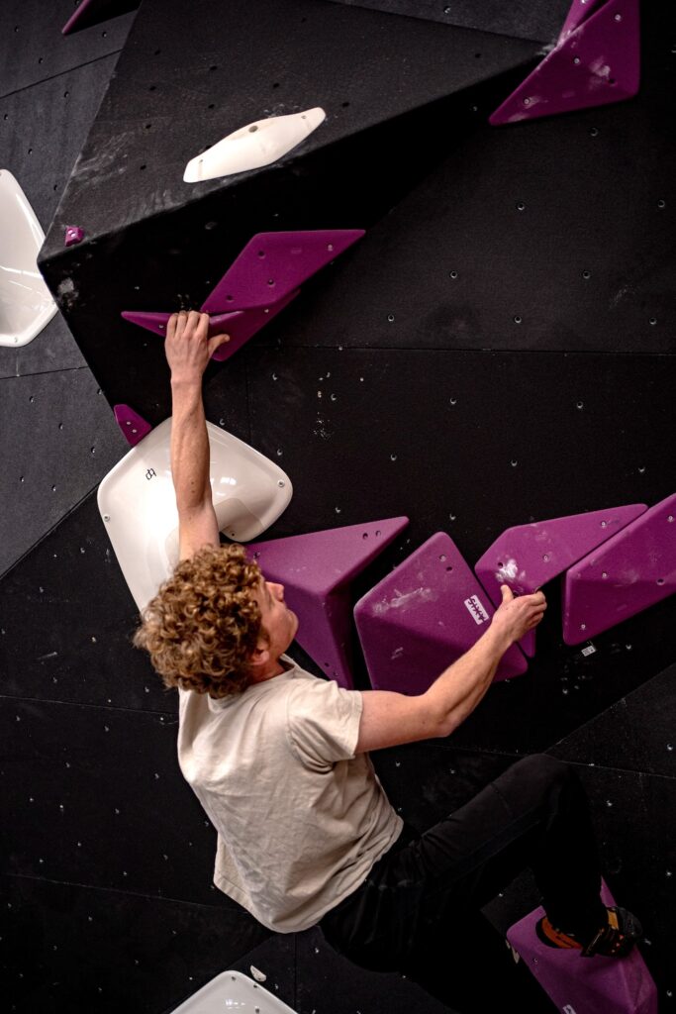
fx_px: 985
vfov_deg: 54.4
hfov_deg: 37.9
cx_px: 338
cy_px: 507
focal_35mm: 35
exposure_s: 1/200
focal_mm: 35
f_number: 1.8
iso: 800
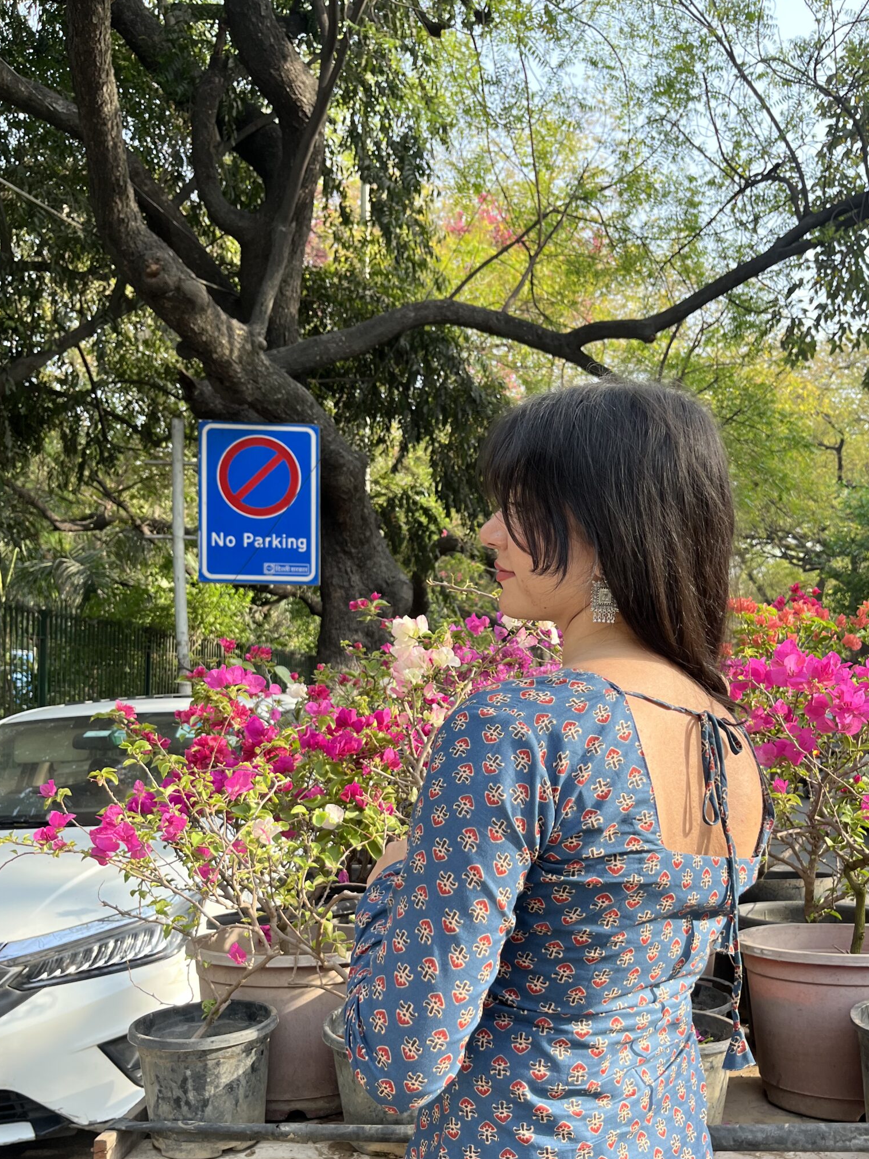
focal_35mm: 33
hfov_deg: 42.8
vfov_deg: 54.8
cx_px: 517
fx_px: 1104
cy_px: 713
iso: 40
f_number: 1.6
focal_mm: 5.1
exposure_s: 1/266
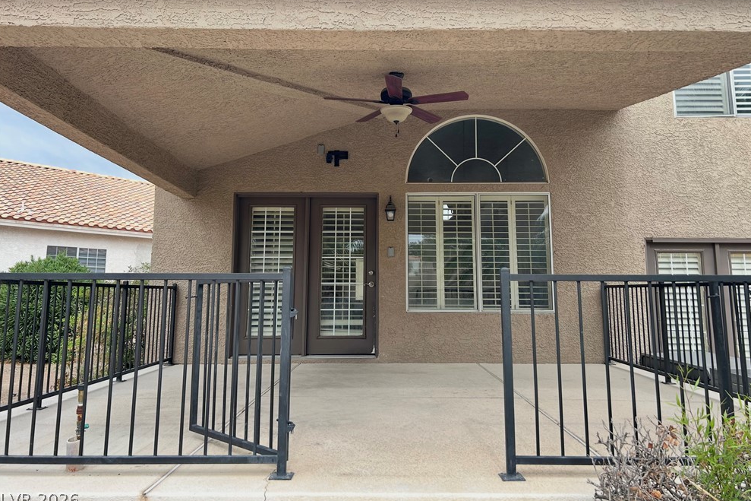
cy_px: 220
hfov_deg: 65.5
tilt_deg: +8.5
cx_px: 384
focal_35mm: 28
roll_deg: +0.3
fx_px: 584
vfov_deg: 46.3
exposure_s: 1/982
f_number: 1.5
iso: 50
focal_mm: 5.7
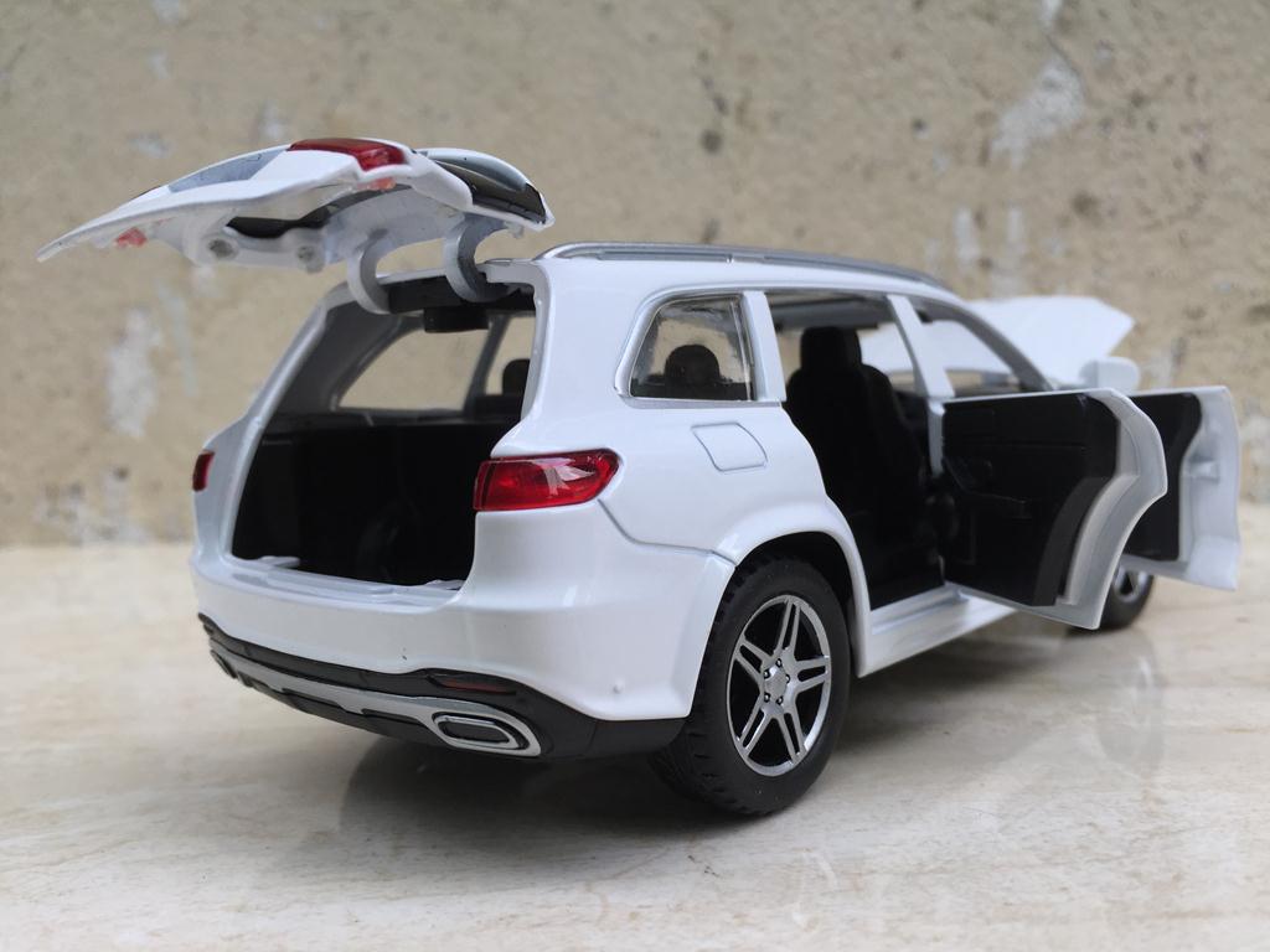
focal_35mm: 29
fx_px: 1064
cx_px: 635
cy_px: 476
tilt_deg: -6.1
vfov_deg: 48.2
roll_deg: -0.7
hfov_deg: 61.7
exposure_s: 1/324
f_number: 2.2
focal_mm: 4.15
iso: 32
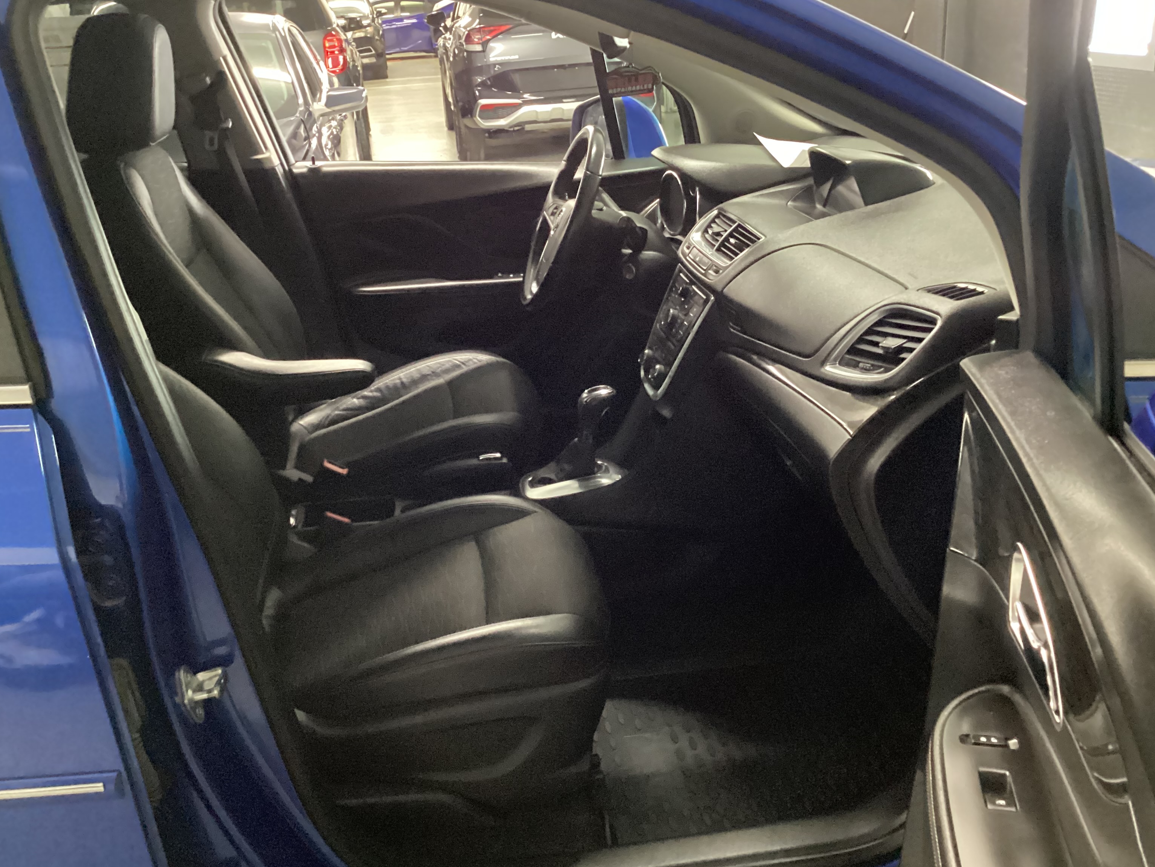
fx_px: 1101
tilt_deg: -22.9
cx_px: 555
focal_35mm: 33
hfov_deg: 55.3
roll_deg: +4.2
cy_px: 413
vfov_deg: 42.9
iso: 640
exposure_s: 1/24
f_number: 2.4
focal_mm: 3.3
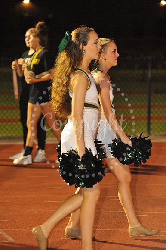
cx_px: 83
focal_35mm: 200
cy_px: 125
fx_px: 1385
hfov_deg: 6.9
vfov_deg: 10.3
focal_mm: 200
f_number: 5.6
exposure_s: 1/200
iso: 6400
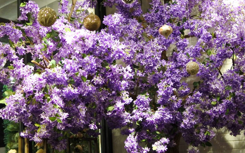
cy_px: 60
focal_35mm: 75
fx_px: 501
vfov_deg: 17.4
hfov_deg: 27.3
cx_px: 75
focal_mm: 18.5
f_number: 1.8
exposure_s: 1/125
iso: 800
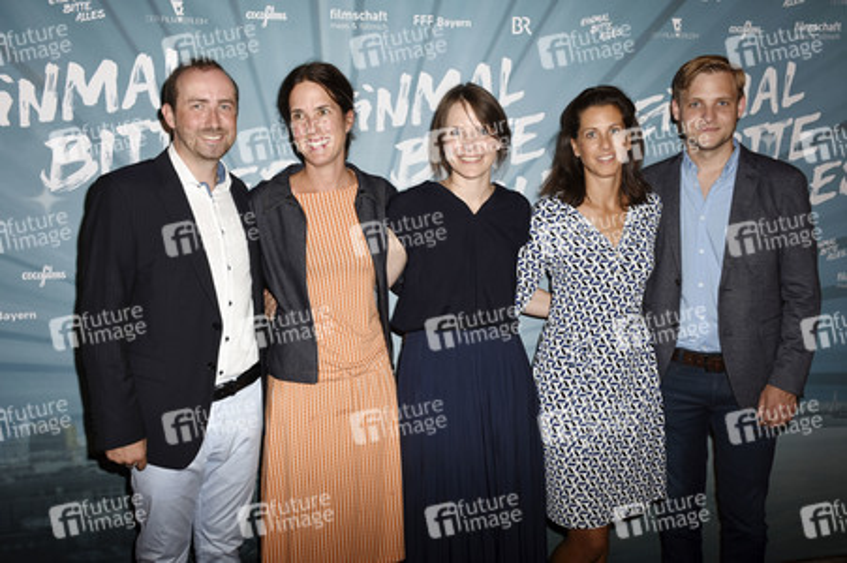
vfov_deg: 36.8
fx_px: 846
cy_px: 282
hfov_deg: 53.2
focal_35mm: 36
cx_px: 424
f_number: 8
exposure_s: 1/160
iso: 320
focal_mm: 24
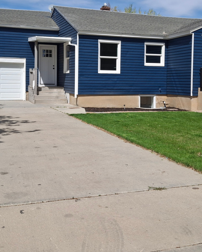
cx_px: 103
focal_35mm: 44
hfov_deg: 34.1
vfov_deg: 41.5
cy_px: 83
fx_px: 329
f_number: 1.8
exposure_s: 1/1597
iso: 25
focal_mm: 4.69
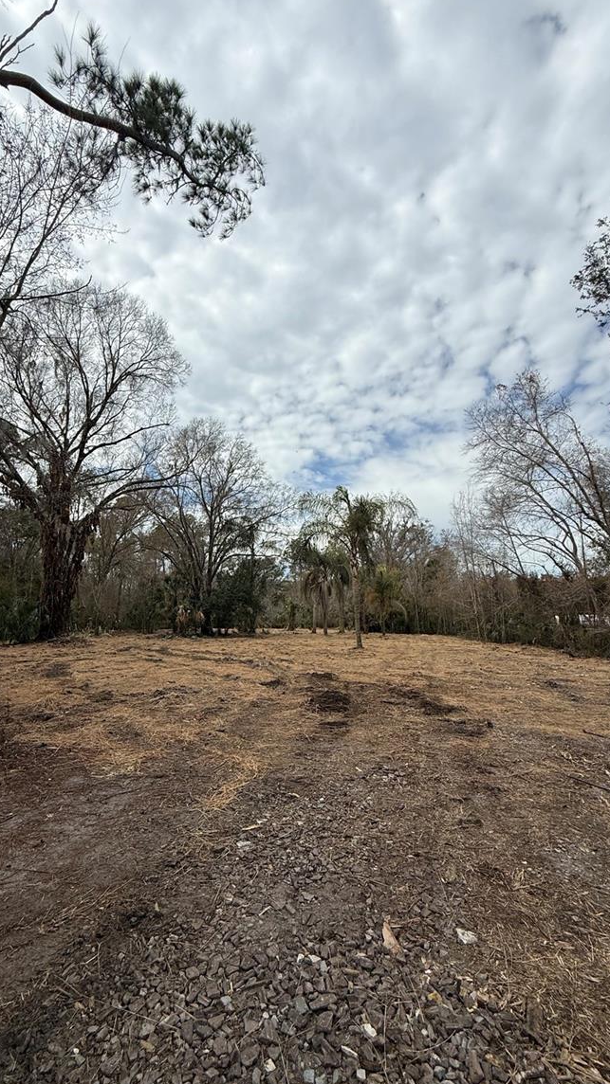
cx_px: 254
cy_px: 559
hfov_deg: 66.6
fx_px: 460
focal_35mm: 16
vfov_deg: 99.3
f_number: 2.2
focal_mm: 2.22
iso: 50
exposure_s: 1/2717
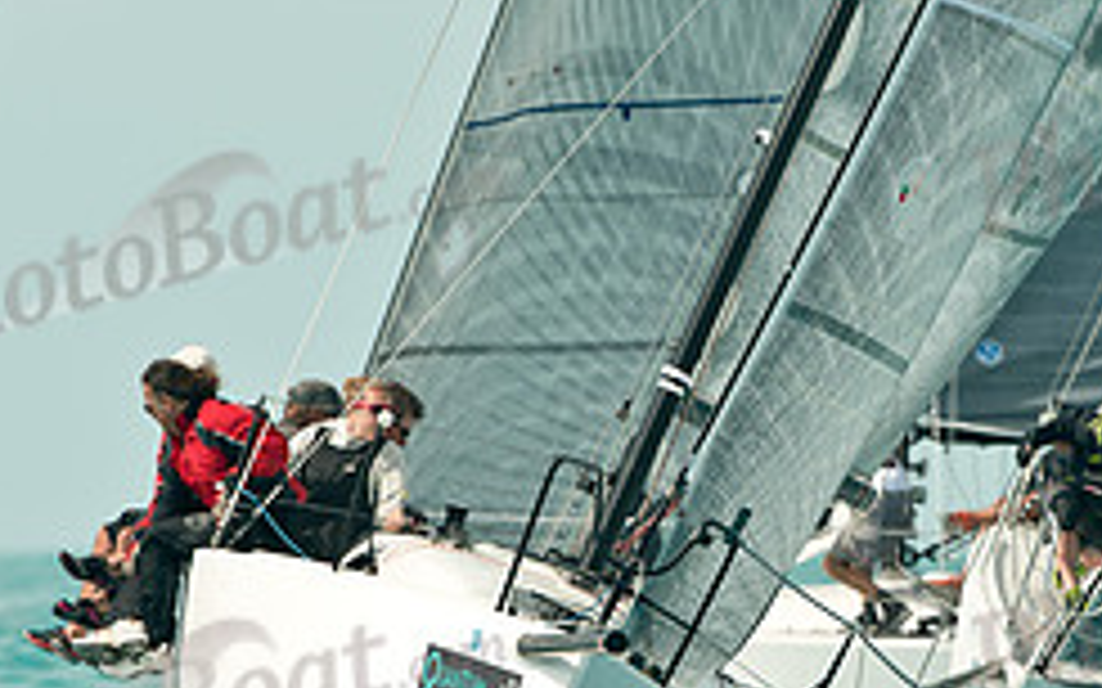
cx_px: 742
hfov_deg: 2.2
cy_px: 416
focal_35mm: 975
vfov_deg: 1.3
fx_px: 29276
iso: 400
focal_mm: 380
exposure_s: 1/1600
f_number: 8
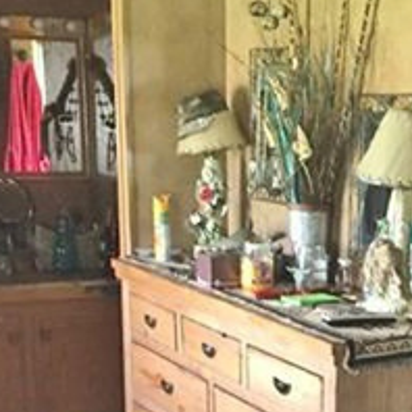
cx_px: 352
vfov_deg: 20.2
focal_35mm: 83
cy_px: 410
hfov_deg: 20.6
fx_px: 1118
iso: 250
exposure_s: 1/20
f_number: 2.2
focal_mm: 4.15
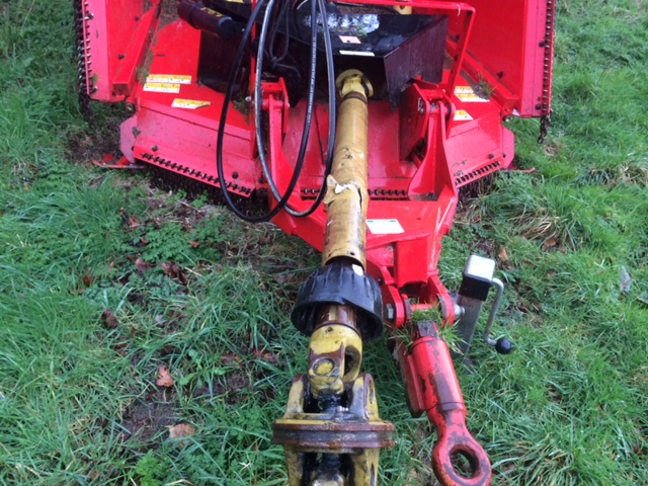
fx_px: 543
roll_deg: -0.4
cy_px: 243
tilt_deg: -36.5
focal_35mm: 29
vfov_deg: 48.2
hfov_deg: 61.7
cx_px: 324
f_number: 2.2
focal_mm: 4.15
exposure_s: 1/33
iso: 160
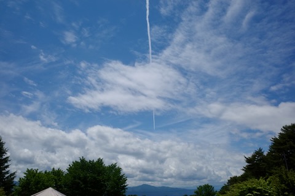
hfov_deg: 65.5
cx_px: 148
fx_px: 229
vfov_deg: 46.4
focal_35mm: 28
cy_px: 98
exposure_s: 1/1250
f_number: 5.6
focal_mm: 18.3
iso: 100
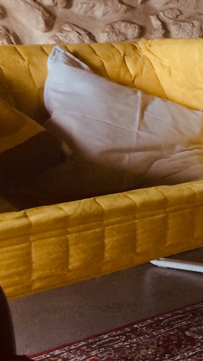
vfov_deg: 22.2
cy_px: 164
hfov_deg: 10.7
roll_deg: -0.4
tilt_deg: -9.2
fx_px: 919
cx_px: 499
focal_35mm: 96
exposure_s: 1/33
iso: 64
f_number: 2.2
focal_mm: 4.15
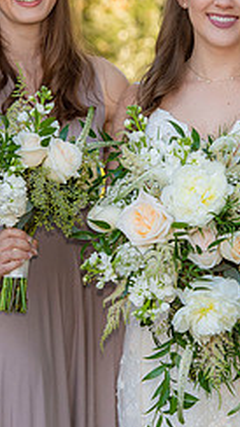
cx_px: 144
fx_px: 3659
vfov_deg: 6.7
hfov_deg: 3.8
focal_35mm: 323
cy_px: 191
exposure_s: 1/400
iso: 1250
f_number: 6.3
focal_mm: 130
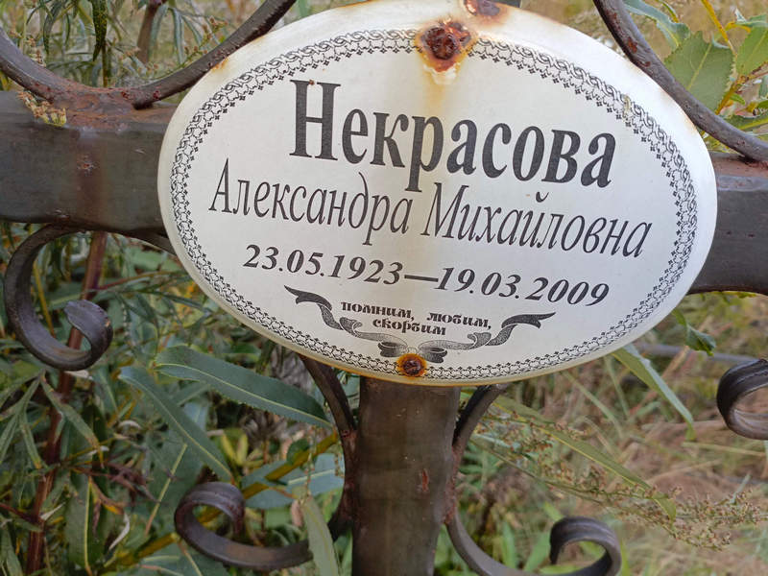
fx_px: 555
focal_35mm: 25
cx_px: 384
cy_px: 288
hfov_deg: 69.4
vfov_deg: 54.9
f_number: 1.69
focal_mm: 4.76
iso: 179
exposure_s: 1/100
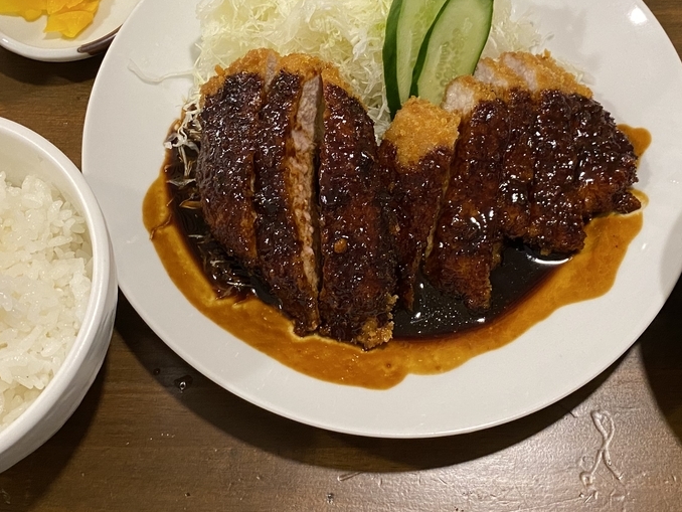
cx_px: 354
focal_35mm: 46
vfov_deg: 31.3
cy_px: 170
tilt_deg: -63.4
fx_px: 907
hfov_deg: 41.2
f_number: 1.8
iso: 250
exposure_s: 1/60
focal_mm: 4.25
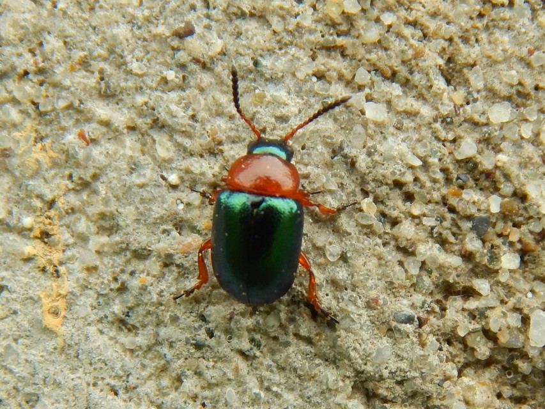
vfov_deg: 13.0
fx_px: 1795
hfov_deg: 17.3
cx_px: 272
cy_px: 204
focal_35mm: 114
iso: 125
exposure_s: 1/160
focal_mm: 20.5
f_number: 4.6
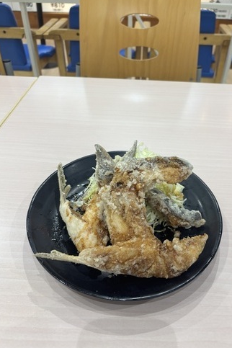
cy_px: 170
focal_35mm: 28
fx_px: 271
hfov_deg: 46.3
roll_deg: -2.1
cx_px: 133
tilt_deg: -40.1
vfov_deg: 65.5
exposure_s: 1/117
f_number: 1.6
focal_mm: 5.96
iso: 80
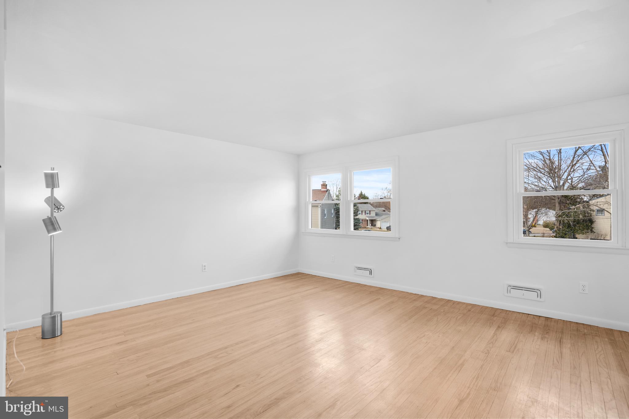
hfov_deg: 96.7
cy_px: 210
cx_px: 314
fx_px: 280
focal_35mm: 16
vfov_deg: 73.7
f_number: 9
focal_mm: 16
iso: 250
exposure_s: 1/4
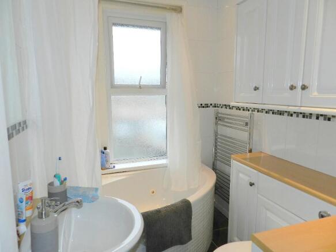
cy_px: 126
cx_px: 168
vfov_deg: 58.9
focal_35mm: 23
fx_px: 223
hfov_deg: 73.9
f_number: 3.4
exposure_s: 1/60
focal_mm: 4
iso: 160
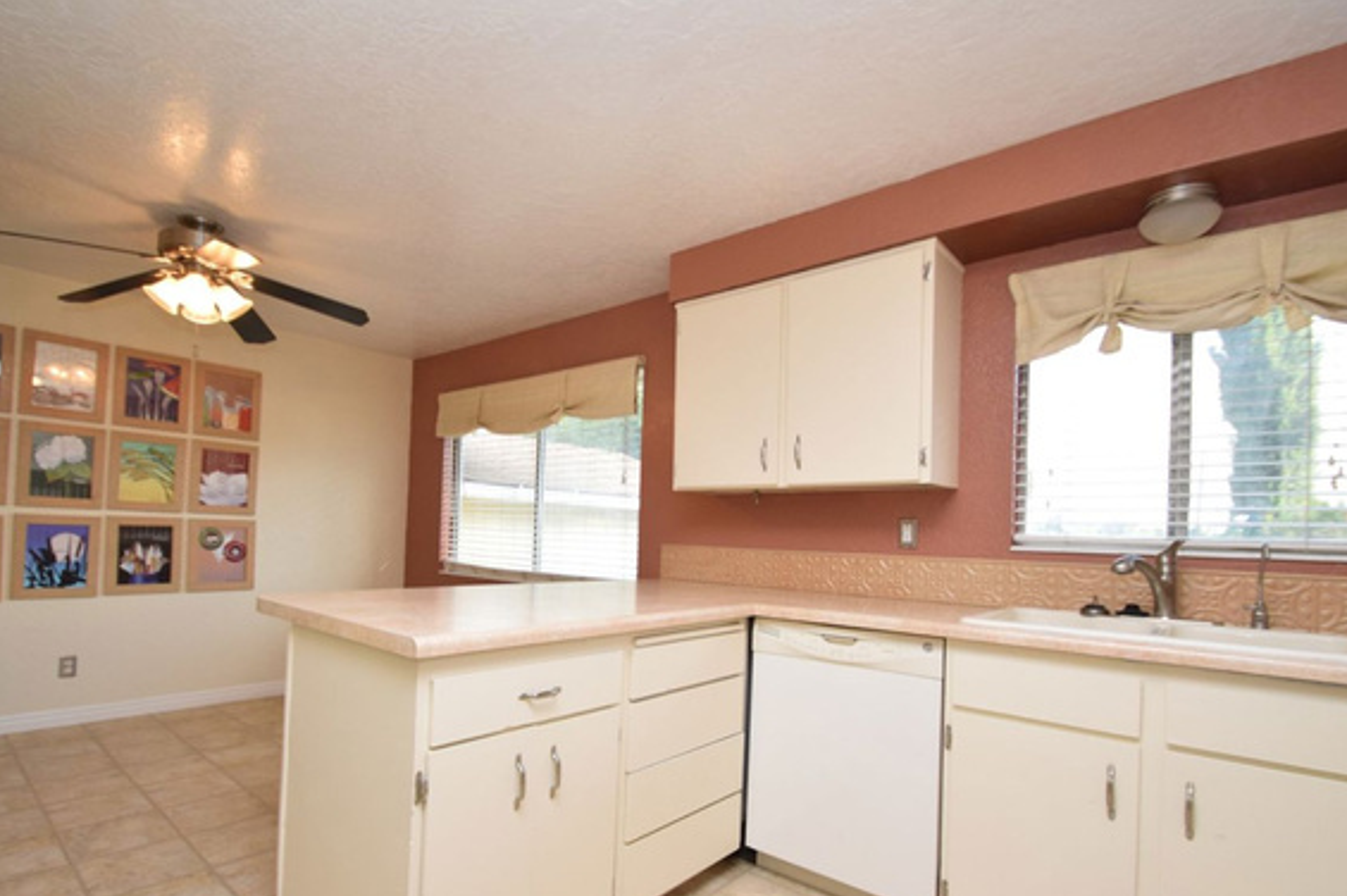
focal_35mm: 17
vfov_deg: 70.1
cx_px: 644
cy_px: 505
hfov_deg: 93.2
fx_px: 636
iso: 720
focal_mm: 10
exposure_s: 1/125
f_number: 5.6
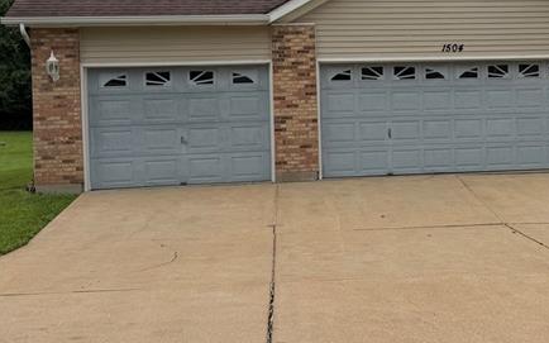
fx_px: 897
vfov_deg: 21.4
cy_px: 80
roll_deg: +0.9
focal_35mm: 60
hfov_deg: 33.0
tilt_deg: -0.7
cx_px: 444
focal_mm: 6.76
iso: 80
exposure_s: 1/6173
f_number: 1.78
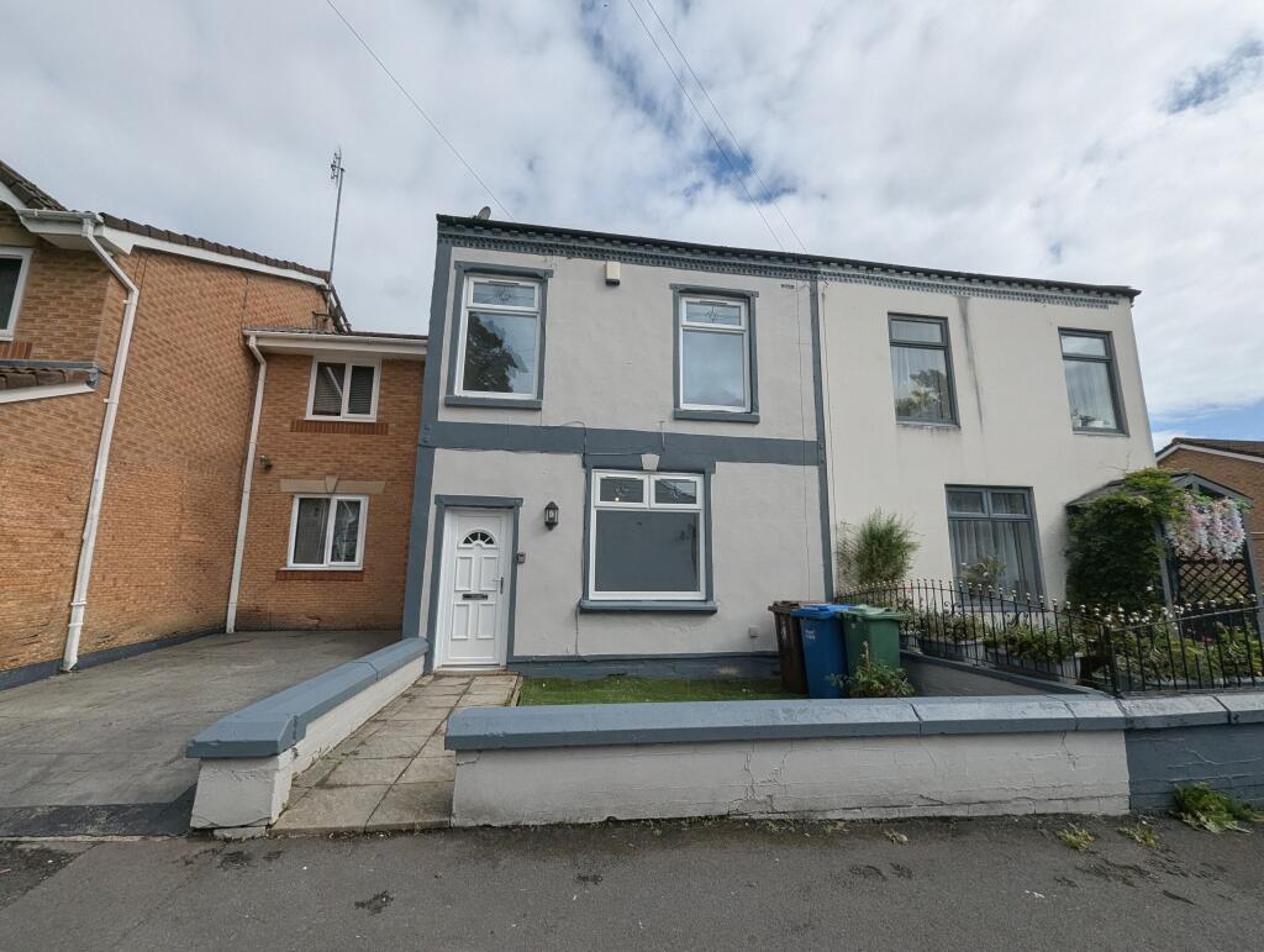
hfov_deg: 106.1
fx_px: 475
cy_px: 476
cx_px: 632
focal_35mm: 13
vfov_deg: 90.1
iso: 48
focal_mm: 1.95
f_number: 2.2
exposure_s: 1/2212
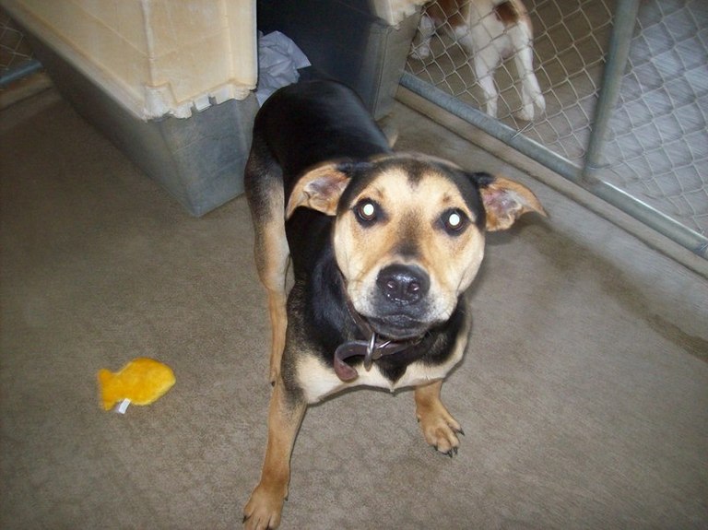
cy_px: 265
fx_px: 736
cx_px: 354
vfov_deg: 39.6
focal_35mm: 36
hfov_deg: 51.4
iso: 200
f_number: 2.7
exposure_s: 1/64
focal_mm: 6
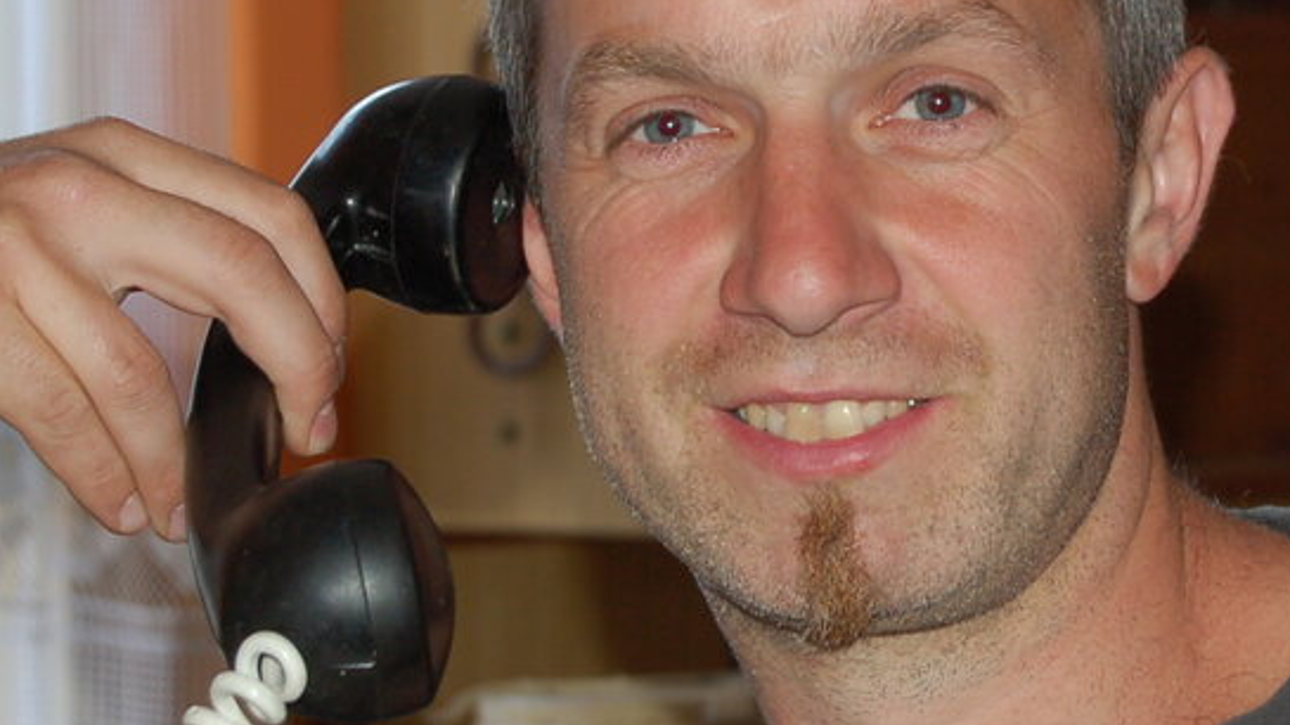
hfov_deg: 11.3
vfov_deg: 6.4
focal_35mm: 190
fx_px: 6501
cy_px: 332
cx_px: 925
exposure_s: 1/60
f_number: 5.6
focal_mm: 55
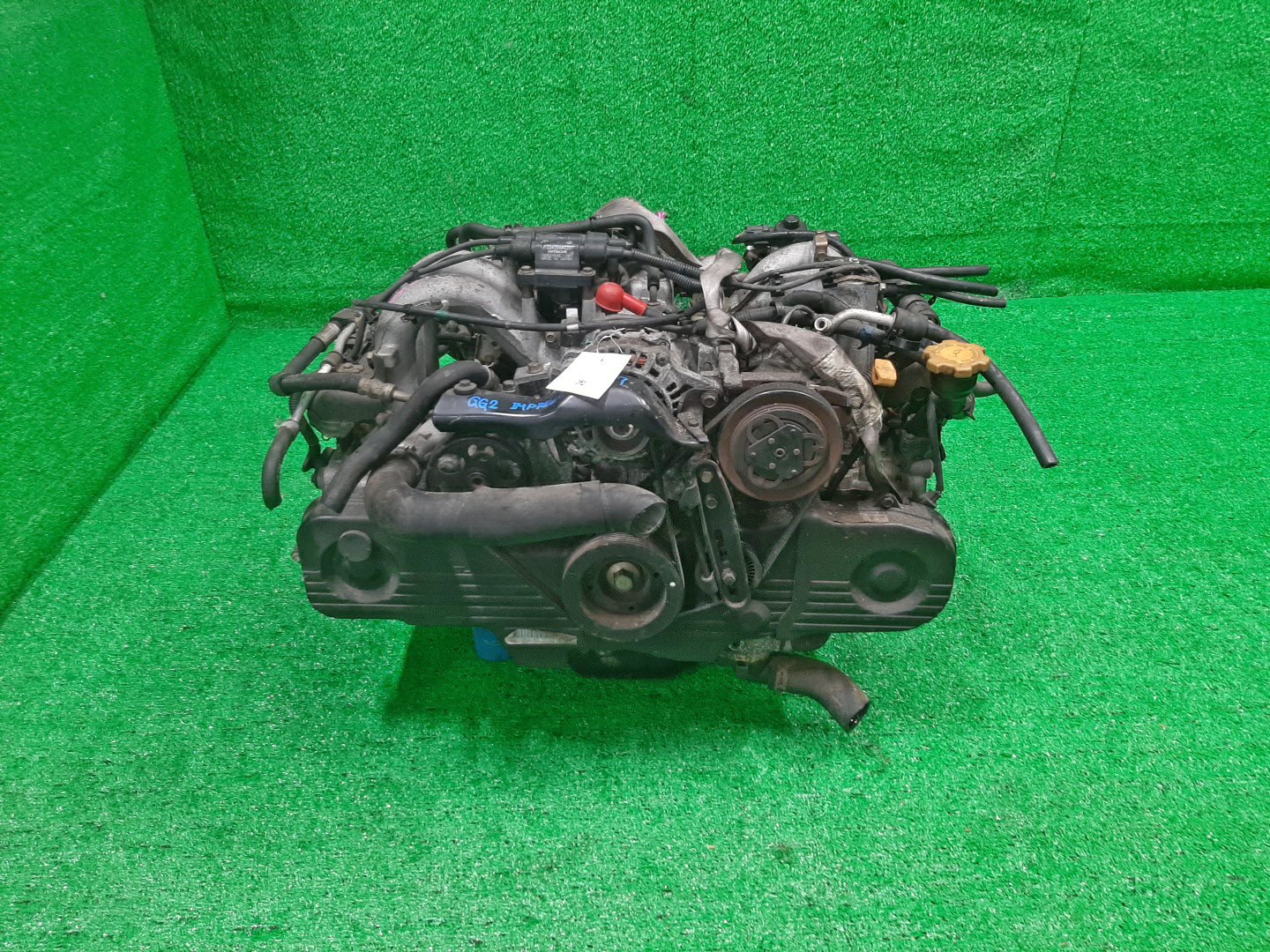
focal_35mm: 26
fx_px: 954
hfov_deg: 67.3
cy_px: 476
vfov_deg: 53.1
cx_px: 635
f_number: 1.7
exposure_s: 1/50
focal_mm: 3.93
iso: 150
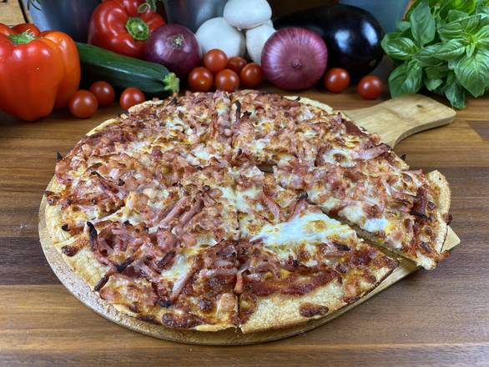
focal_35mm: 26
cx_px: 244
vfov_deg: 53.1
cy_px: 184
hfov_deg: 67.3
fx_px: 367
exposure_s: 1/100
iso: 100
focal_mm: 4.25
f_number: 1.8
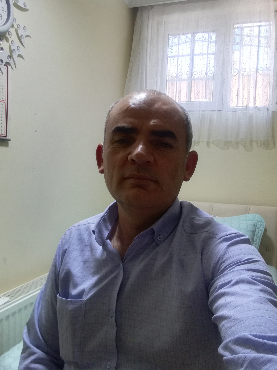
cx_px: 140
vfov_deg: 63.5
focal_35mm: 28
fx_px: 299
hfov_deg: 49.7
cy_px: 185
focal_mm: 2.82
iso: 200
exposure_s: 1/33.3
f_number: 2
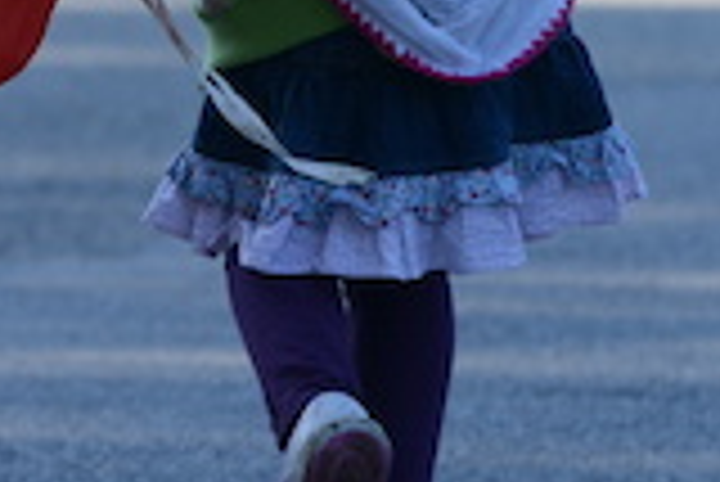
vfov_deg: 1.8
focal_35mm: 786
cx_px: -342
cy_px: -227
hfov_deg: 2.6
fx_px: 15734
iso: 500
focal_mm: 180
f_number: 5
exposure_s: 1/640
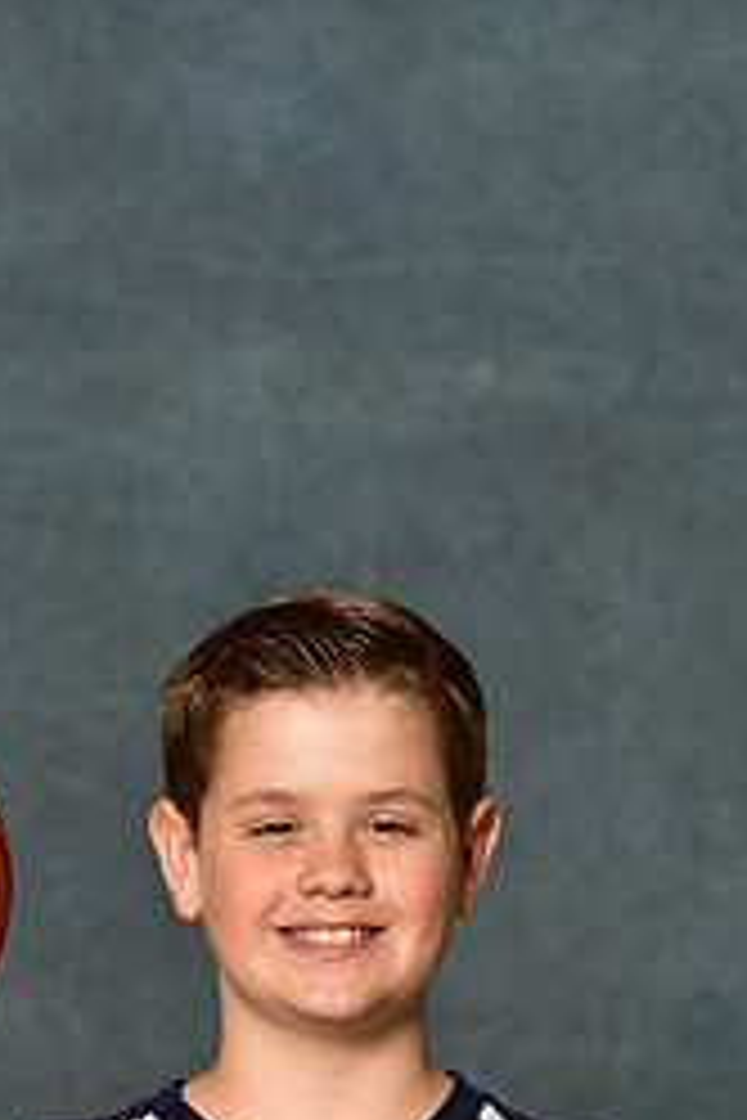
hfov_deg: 6.2
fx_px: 6878
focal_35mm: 221
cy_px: 1223
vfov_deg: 9.2
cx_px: 340
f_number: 4.5
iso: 250
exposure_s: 1/200
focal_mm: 95
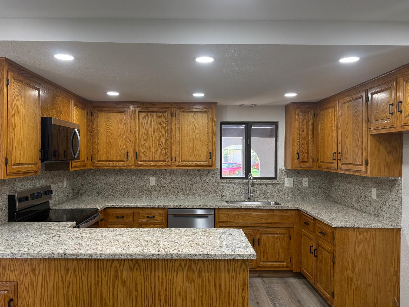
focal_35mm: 28
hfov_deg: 63.4
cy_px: 153
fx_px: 331
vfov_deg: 49.7
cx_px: 196
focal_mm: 6.76
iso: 160
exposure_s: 1/120
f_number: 1.78
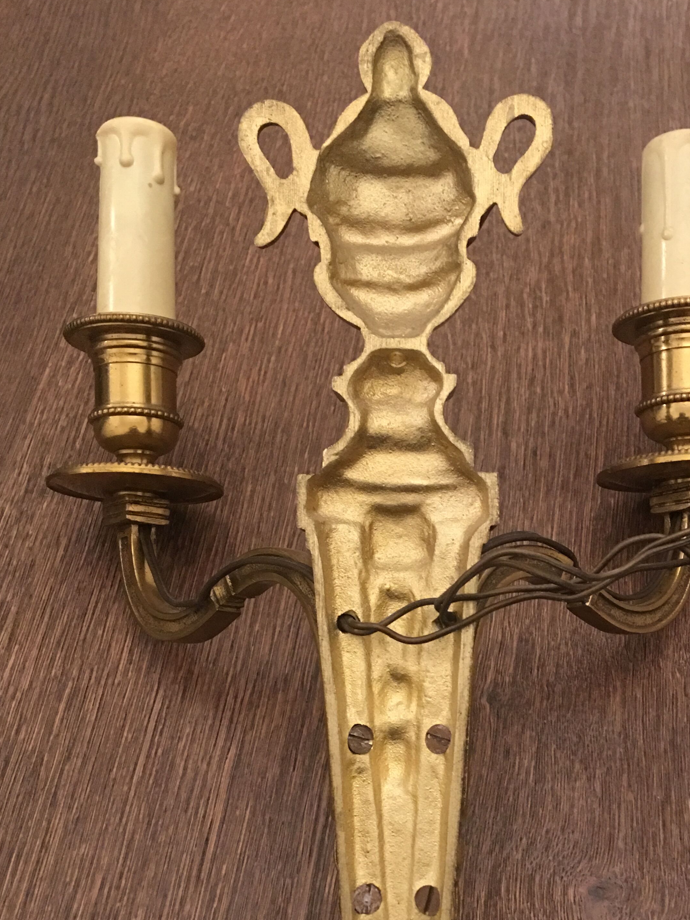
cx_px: 429
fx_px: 1090
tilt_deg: -61.0
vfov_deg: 44.8
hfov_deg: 35.0
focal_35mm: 41
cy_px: 641
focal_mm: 4.15
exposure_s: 1/8
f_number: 2.2
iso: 125
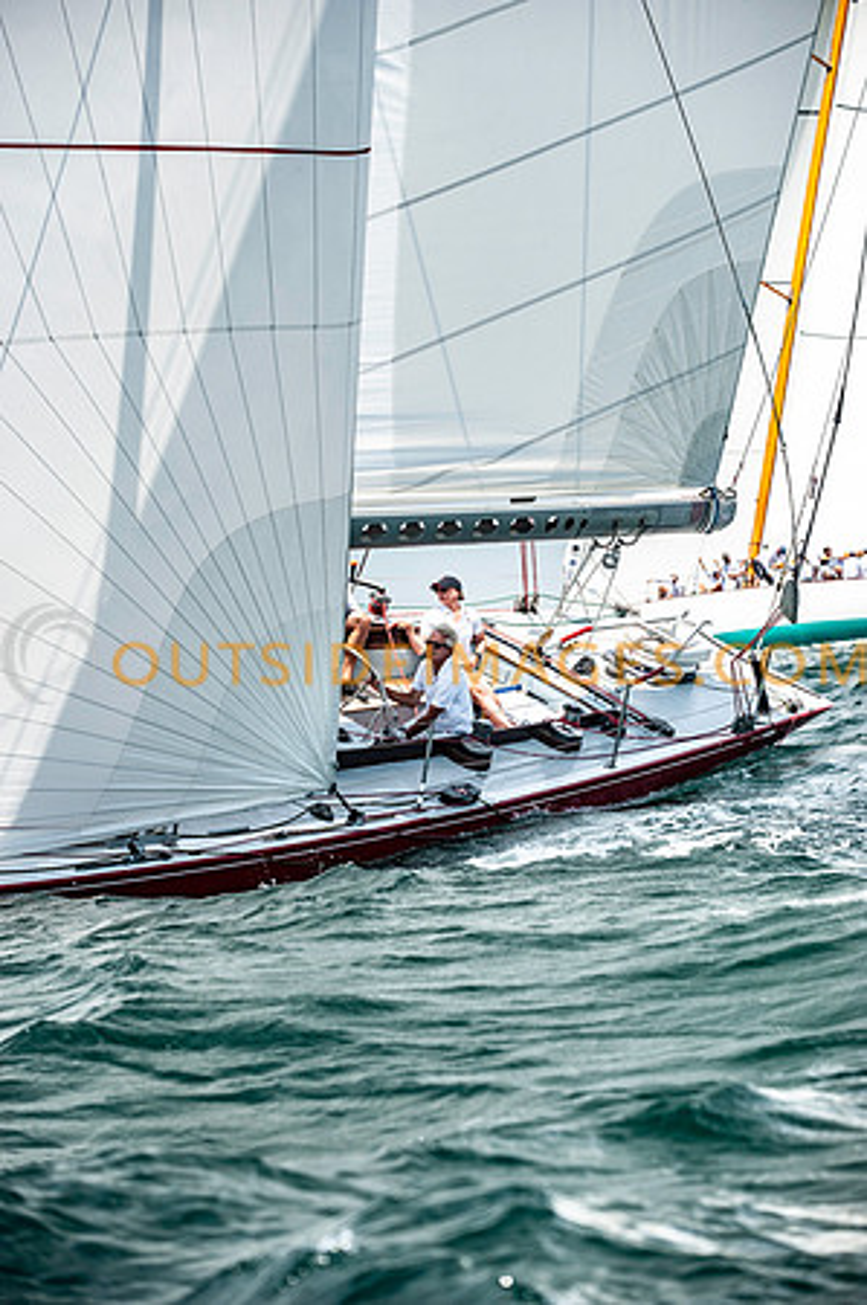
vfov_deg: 15.8
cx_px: 434
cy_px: 652
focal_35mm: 130
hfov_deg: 10.5
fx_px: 4707
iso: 320
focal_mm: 130
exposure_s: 1/3200
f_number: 5
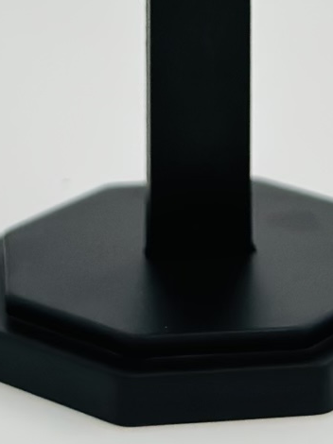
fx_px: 2645
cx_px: 225
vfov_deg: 9.1
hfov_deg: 7.2
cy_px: -416
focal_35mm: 206
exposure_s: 1/1242
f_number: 1.78
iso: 80
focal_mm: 6.86
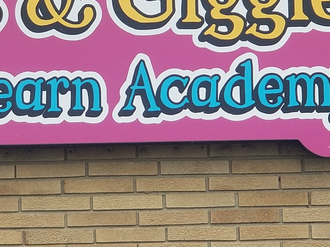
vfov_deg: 9.6
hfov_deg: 12.7
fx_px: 1468
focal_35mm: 154
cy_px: 67
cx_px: 4
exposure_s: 1/177
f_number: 2.4
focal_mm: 6
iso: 25
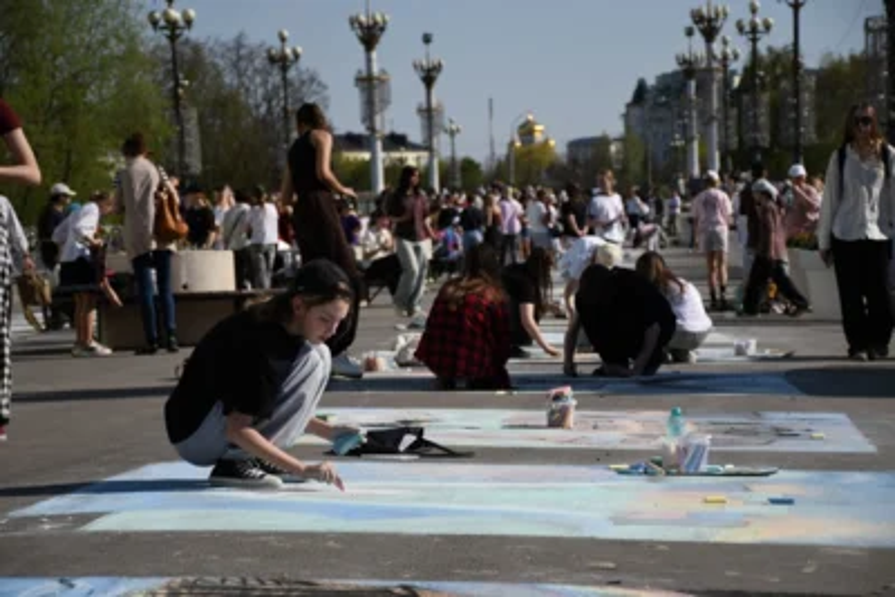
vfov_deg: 12.2
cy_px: 298
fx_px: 2785
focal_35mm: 112
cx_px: 448
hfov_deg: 18.3
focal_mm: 75
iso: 200
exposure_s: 1/2000
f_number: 5
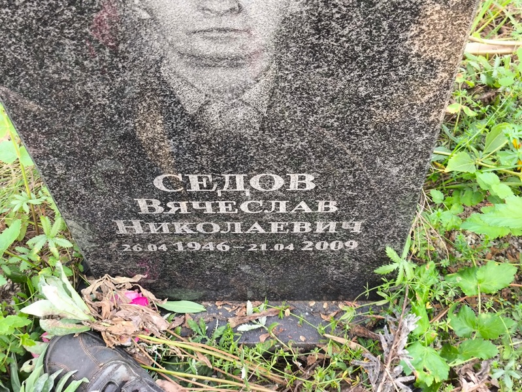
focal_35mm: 50
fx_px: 754
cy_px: 196
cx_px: 261
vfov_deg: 29.1
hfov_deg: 38.2
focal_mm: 4.71
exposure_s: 1/50
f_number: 1.7
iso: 200
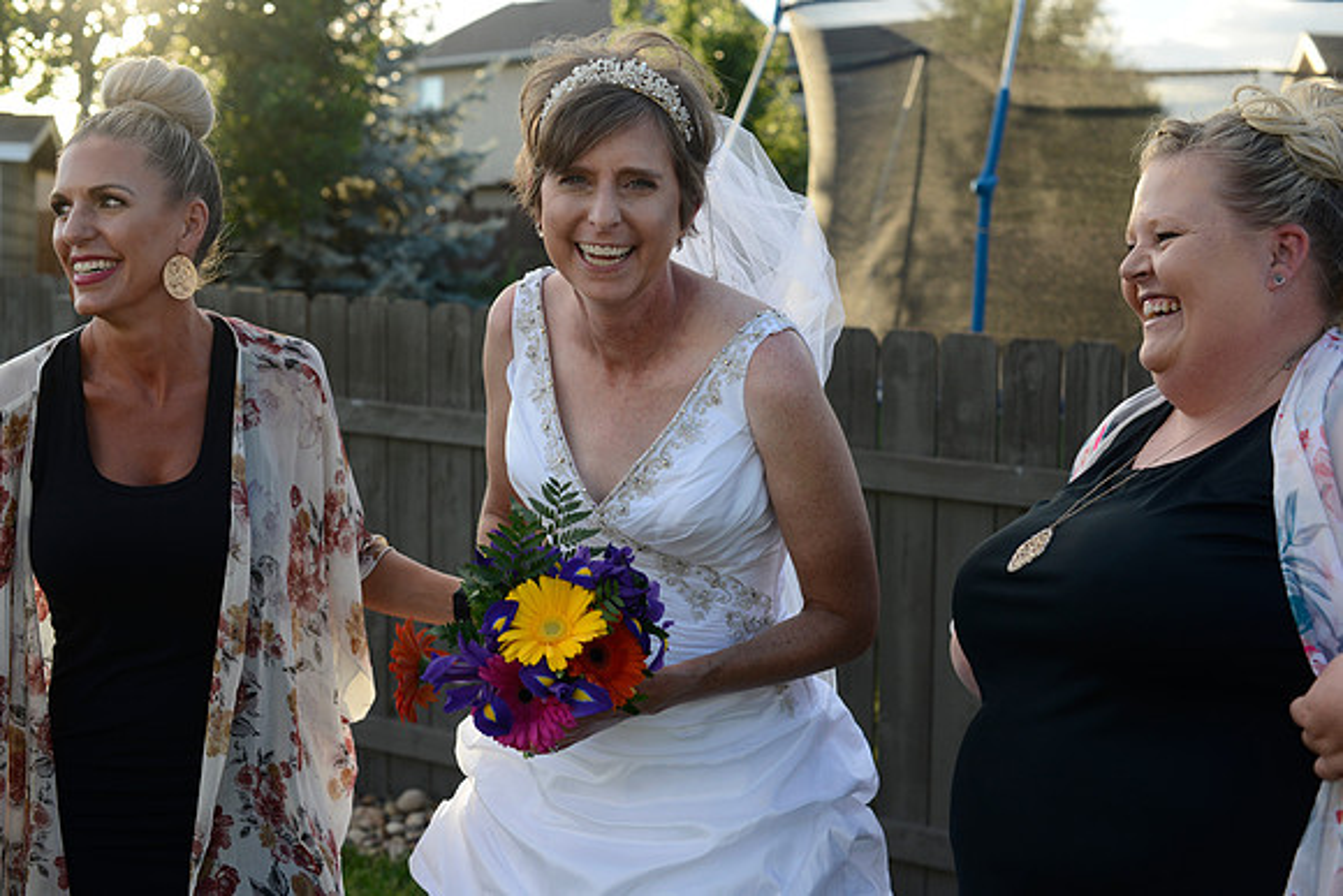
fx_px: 1866
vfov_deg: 27.0
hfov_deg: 39.6
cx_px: 672
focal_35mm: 50
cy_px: 448
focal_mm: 50
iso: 400
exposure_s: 1/400
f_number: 5
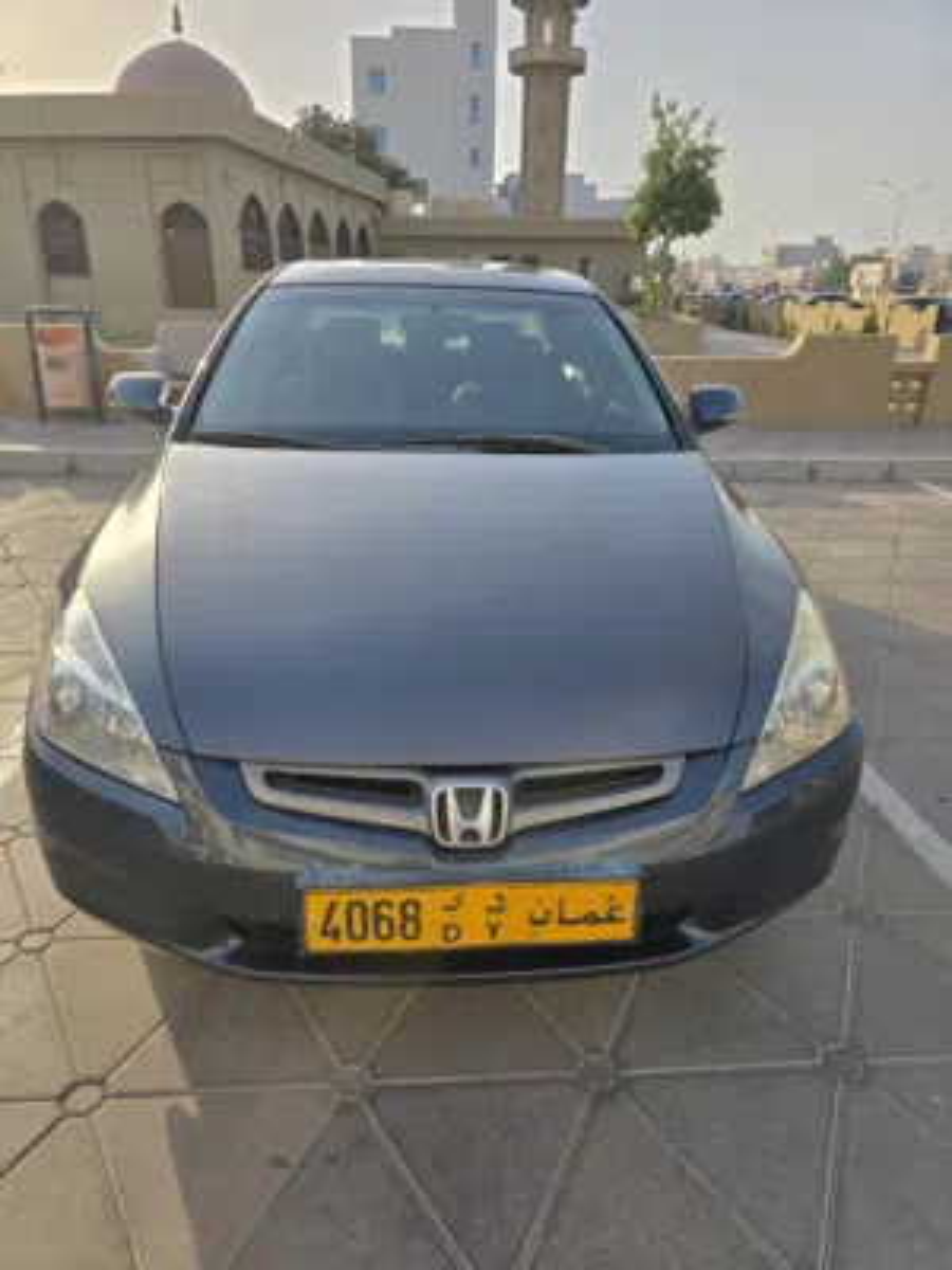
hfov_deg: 58.9
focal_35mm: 23
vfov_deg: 73.9
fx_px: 843
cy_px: 635
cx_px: 476
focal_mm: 6.3
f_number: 1.7
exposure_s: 1/801
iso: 12
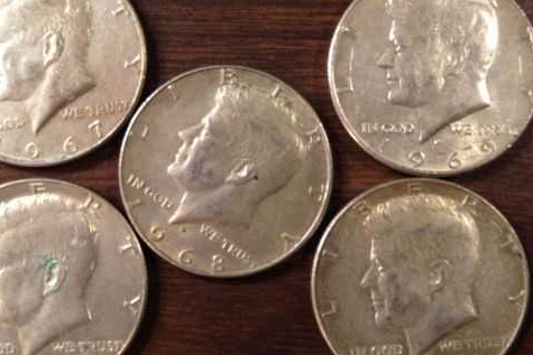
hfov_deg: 42.7
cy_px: 152
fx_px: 681
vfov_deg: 29.2
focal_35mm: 46
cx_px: 245
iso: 100
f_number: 2.4
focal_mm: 4.28
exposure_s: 1/20
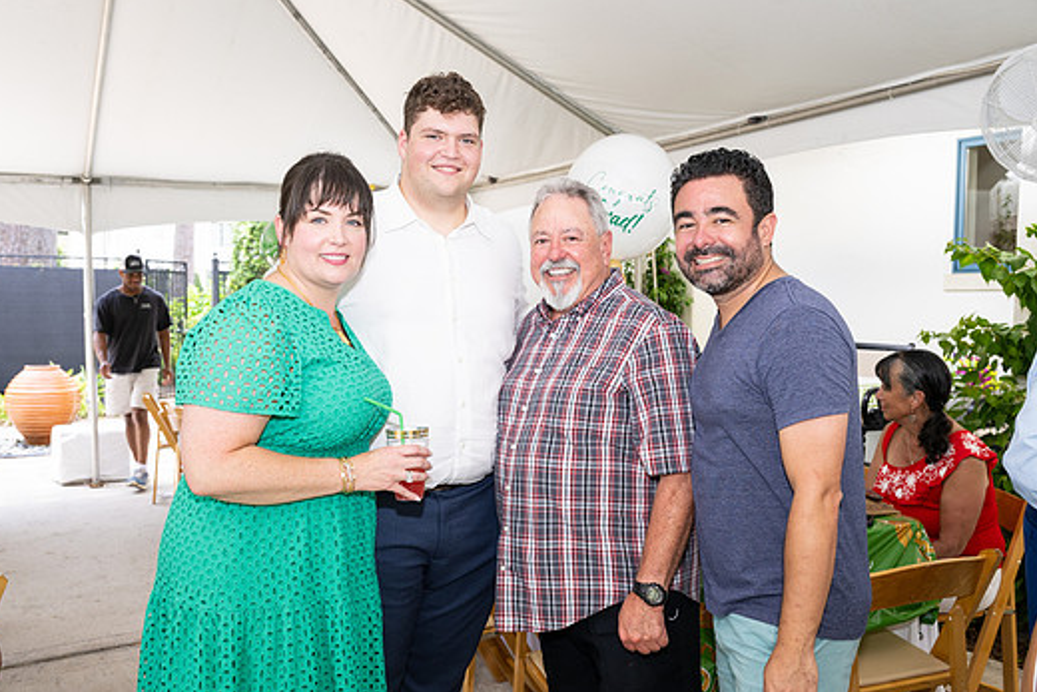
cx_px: 517
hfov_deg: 55.8
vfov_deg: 38.9
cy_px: 366
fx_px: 980
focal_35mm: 34
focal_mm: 30.5
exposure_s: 1/160
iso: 400
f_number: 5.6
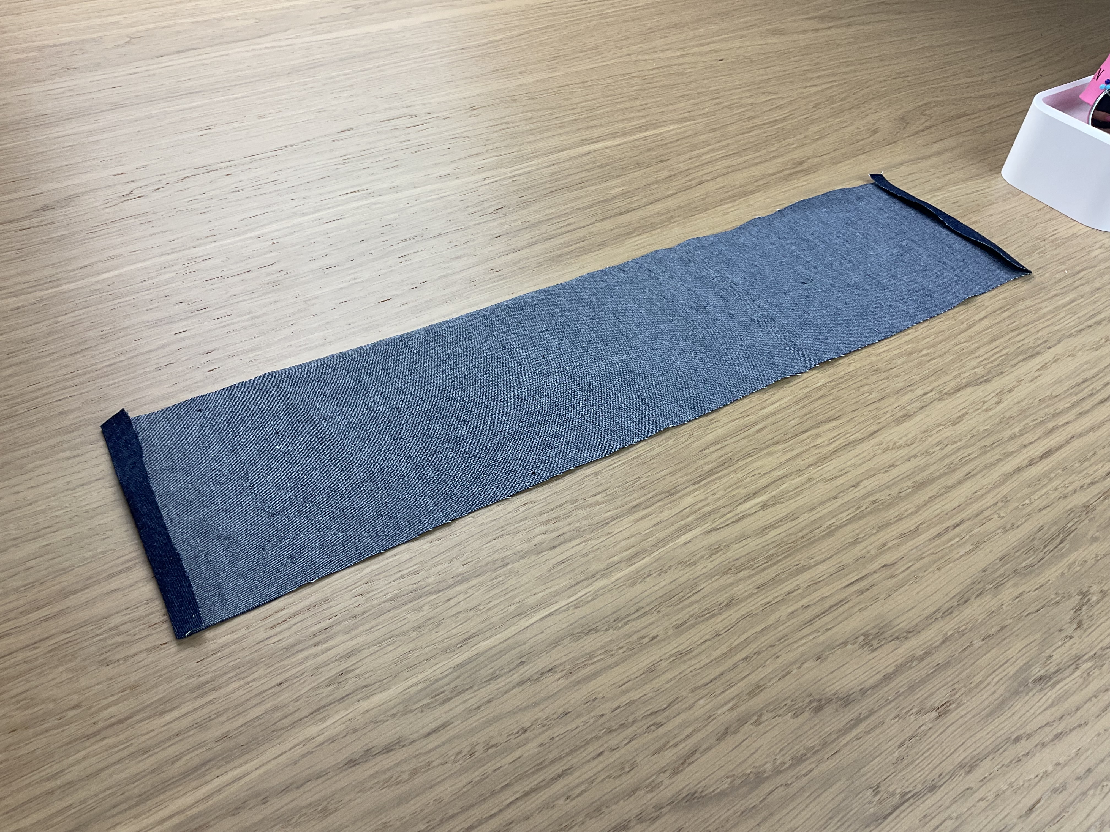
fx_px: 930
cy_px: 416
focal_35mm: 29
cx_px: 555
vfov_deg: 48.2
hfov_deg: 61.7
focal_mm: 3
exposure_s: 1/100
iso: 25
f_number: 1.8
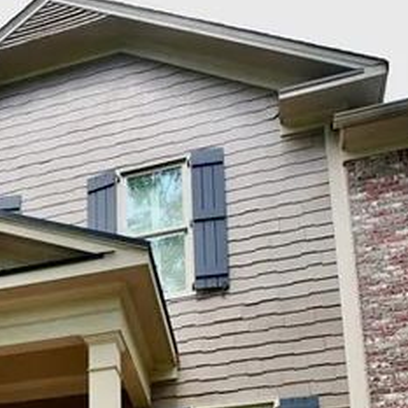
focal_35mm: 56
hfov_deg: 27.9
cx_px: -42
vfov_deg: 26.3
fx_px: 747
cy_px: 521
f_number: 5.6
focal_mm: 10
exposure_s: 1/125
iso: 125
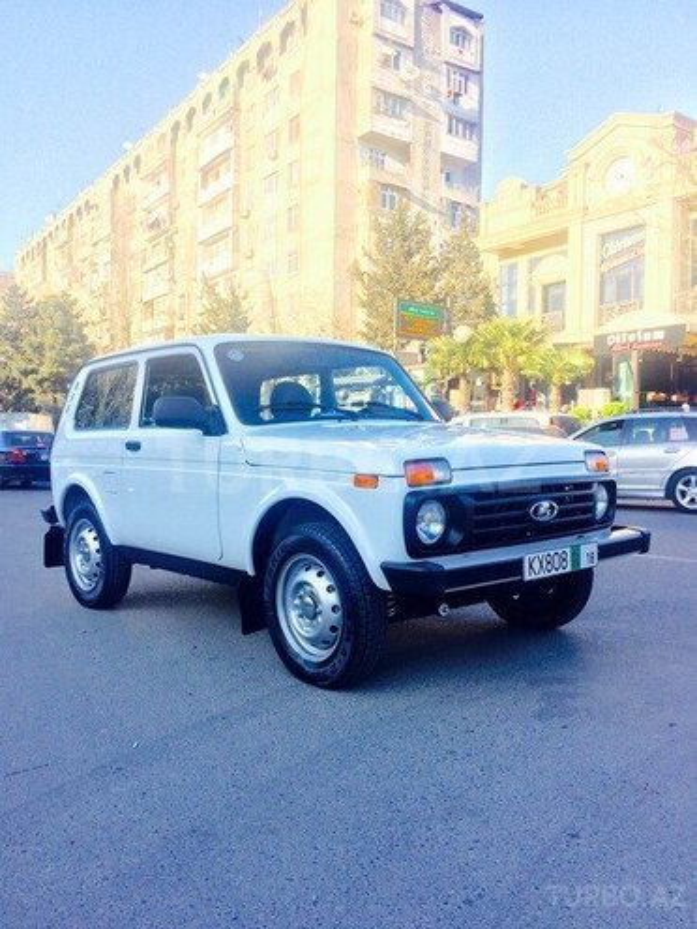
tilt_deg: -2.1
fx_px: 779
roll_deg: +0.9
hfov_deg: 48.2
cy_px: 464
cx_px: 348
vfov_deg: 61.7
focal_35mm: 29
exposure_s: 1/366
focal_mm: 4.15
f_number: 2.2
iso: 32
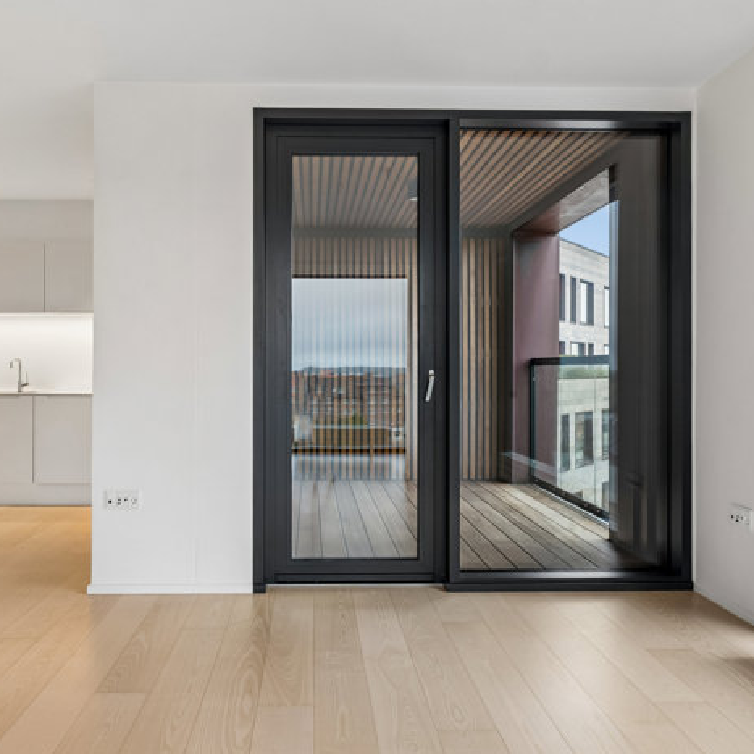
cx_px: 326
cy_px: 374
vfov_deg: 50.1
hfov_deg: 50.0
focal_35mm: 33
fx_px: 807
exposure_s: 1/8
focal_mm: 15
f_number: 8
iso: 200
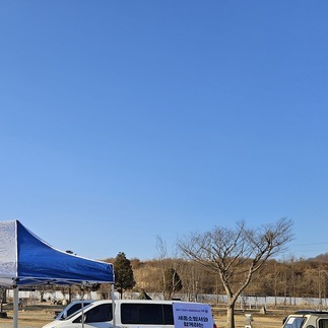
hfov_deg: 35.5
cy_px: 242
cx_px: 17
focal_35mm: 44
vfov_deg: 37.5
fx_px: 472
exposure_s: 1/1780
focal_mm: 5.4
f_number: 1.8
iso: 25
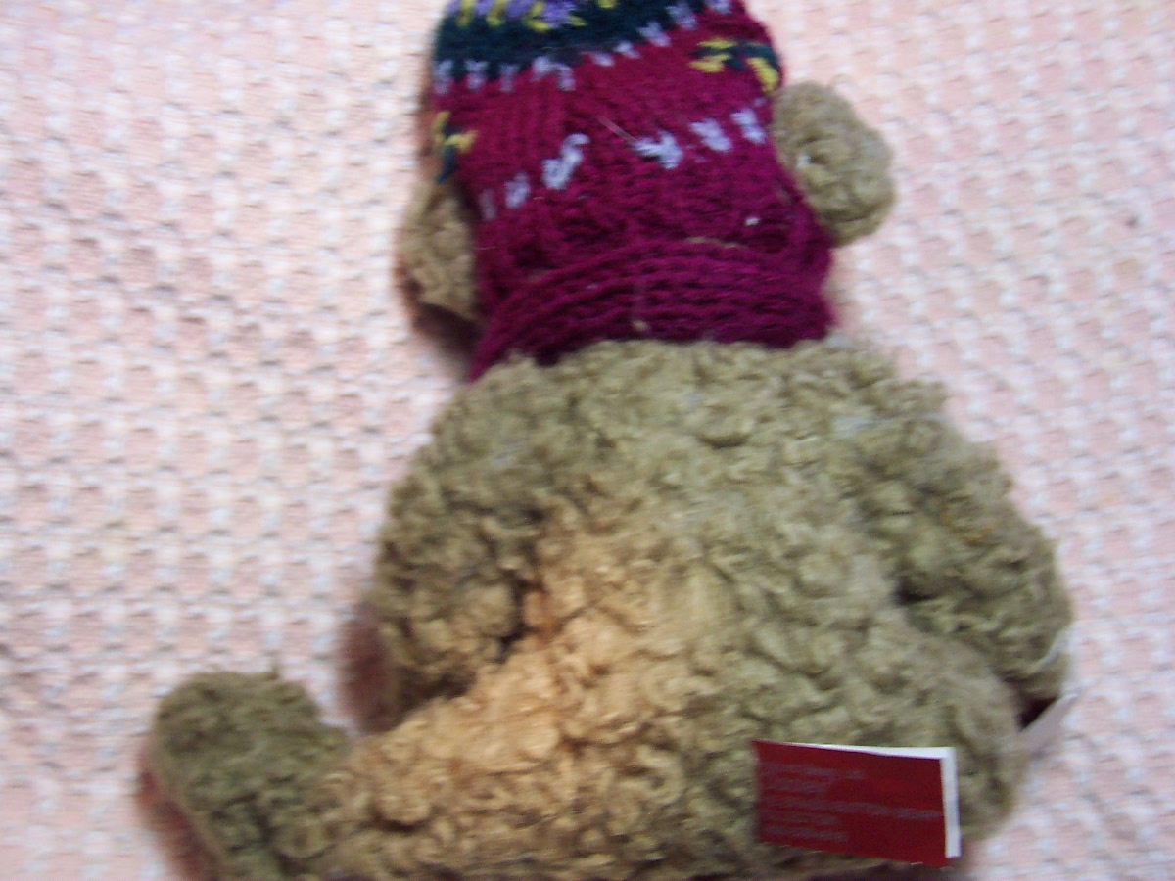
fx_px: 1256
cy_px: 440
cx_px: 588
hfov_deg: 50.1
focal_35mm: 37
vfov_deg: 38.7
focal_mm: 5.6
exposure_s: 1/30
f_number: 2.8
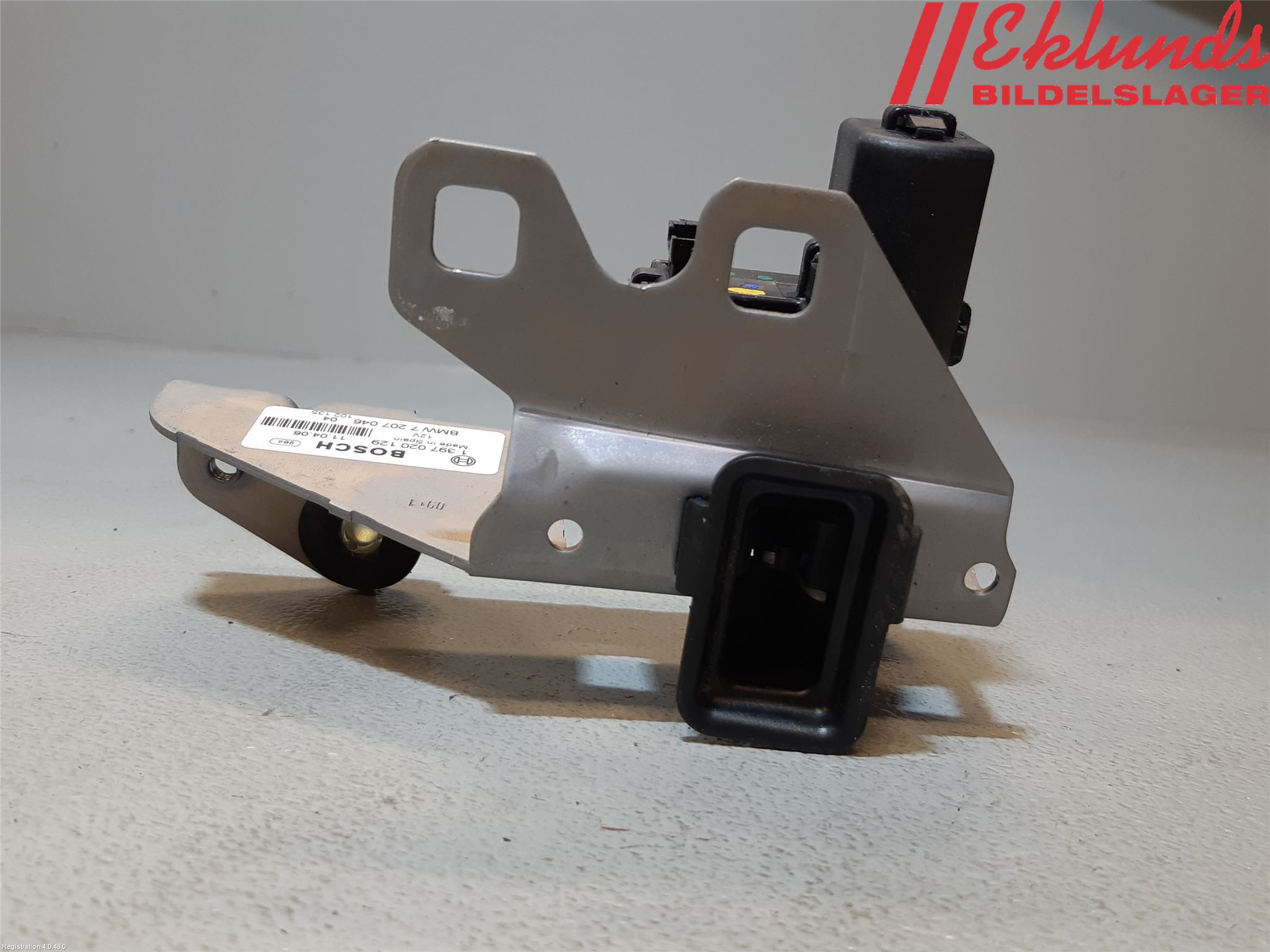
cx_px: 635
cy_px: 476
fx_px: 954
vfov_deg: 53.1
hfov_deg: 67.3
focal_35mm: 26
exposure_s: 1/50
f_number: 1.7
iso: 64
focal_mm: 3.93
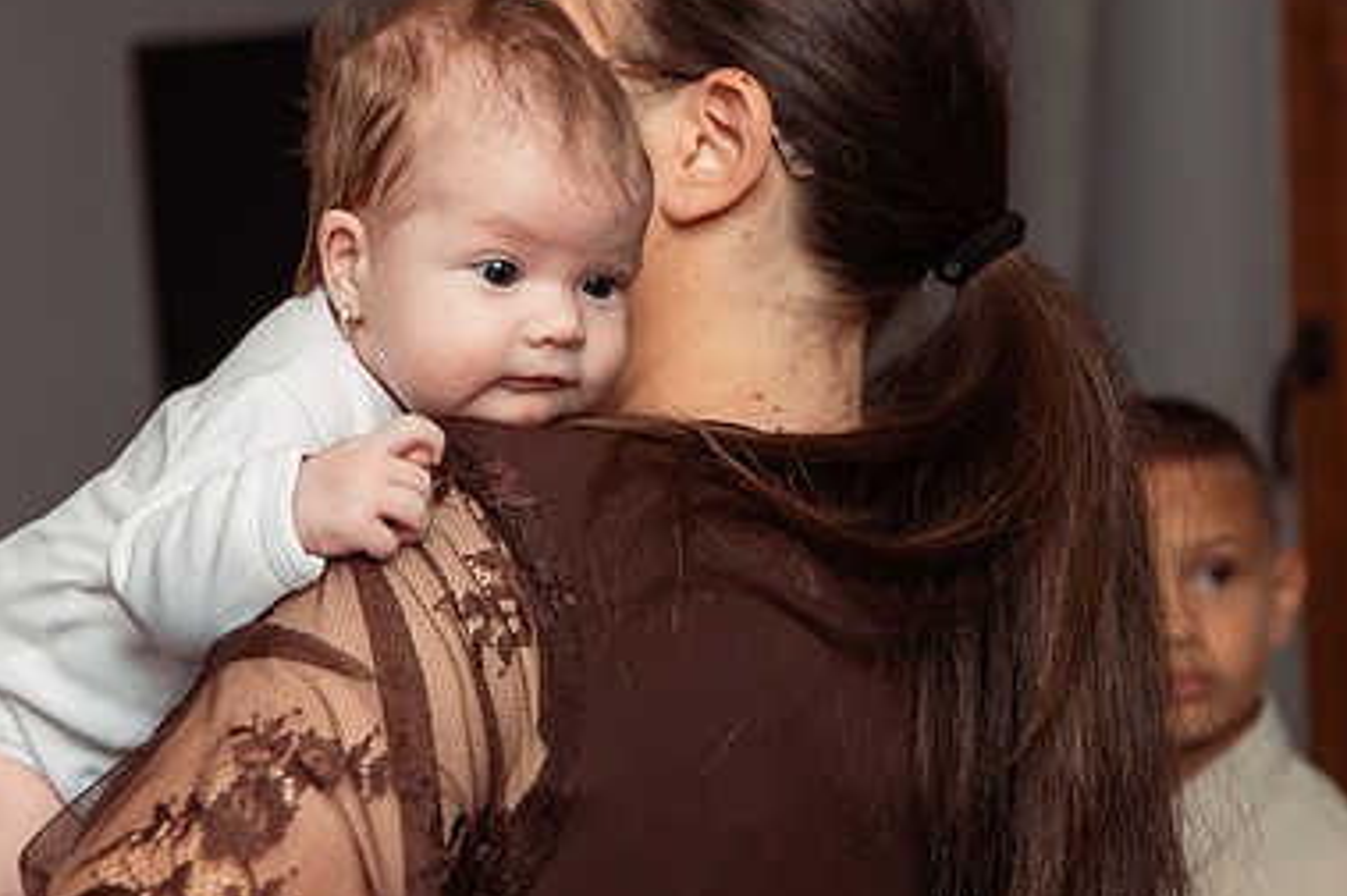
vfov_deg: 15.7
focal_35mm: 87
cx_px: 484
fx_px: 3252
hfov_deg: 23.3
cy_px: 344
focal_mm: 52
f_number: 3.5
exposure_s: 1/250
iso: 500
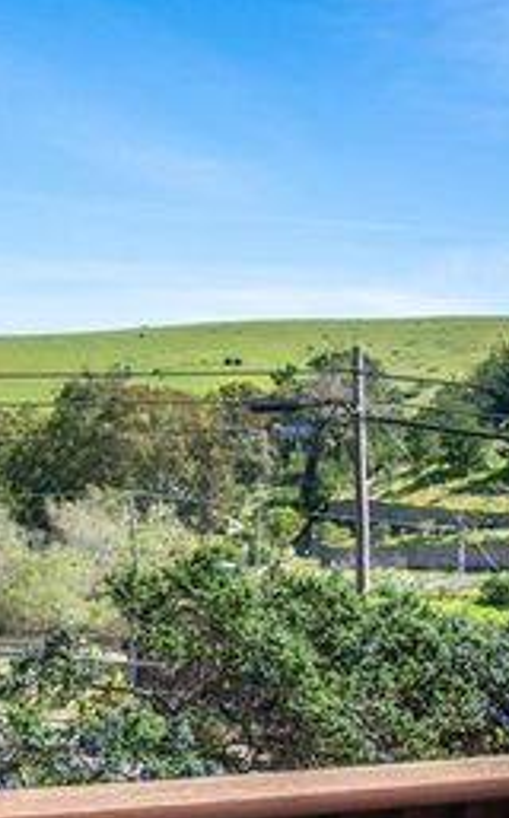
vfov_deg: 33.3
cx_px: -115
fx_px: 1358
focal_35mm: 61
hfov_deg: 19.8
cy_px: 514
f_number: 9
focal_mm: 24
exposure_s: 1/800
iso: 200
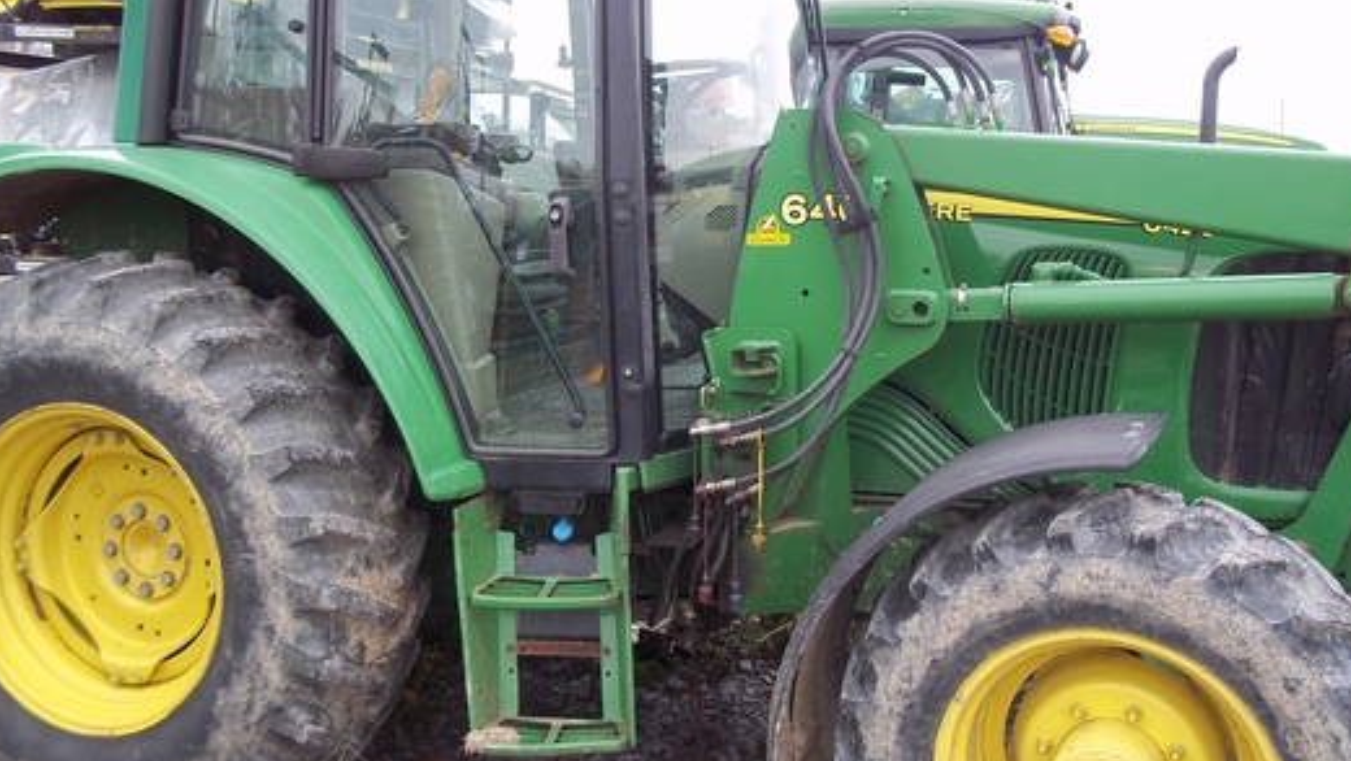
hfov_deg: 49.4
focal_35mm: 41
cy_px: 317
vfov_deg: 29.0
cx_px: 683
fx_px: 1469
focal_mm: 6.5
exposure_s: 1/60
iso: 80
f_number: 3.1
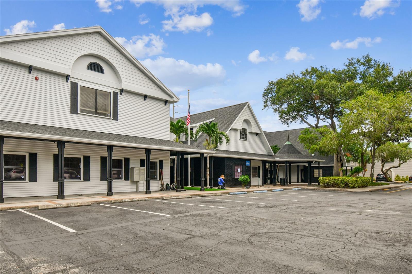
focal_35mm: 21
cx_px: 206
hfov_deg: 81.2
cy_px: 137
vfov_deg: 59.5
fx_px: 240
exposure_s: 1/160
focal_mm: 14
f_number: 7.1
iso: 100
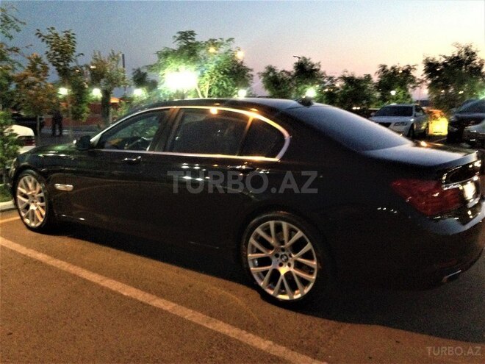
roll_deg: -1.7
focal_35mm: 33
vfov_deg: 42.9
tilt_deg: -6.4
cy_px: 182
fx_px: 462
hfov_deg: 55.4
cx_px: 242
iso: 800
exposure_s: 1/15
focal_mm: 4.12
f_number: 2.4
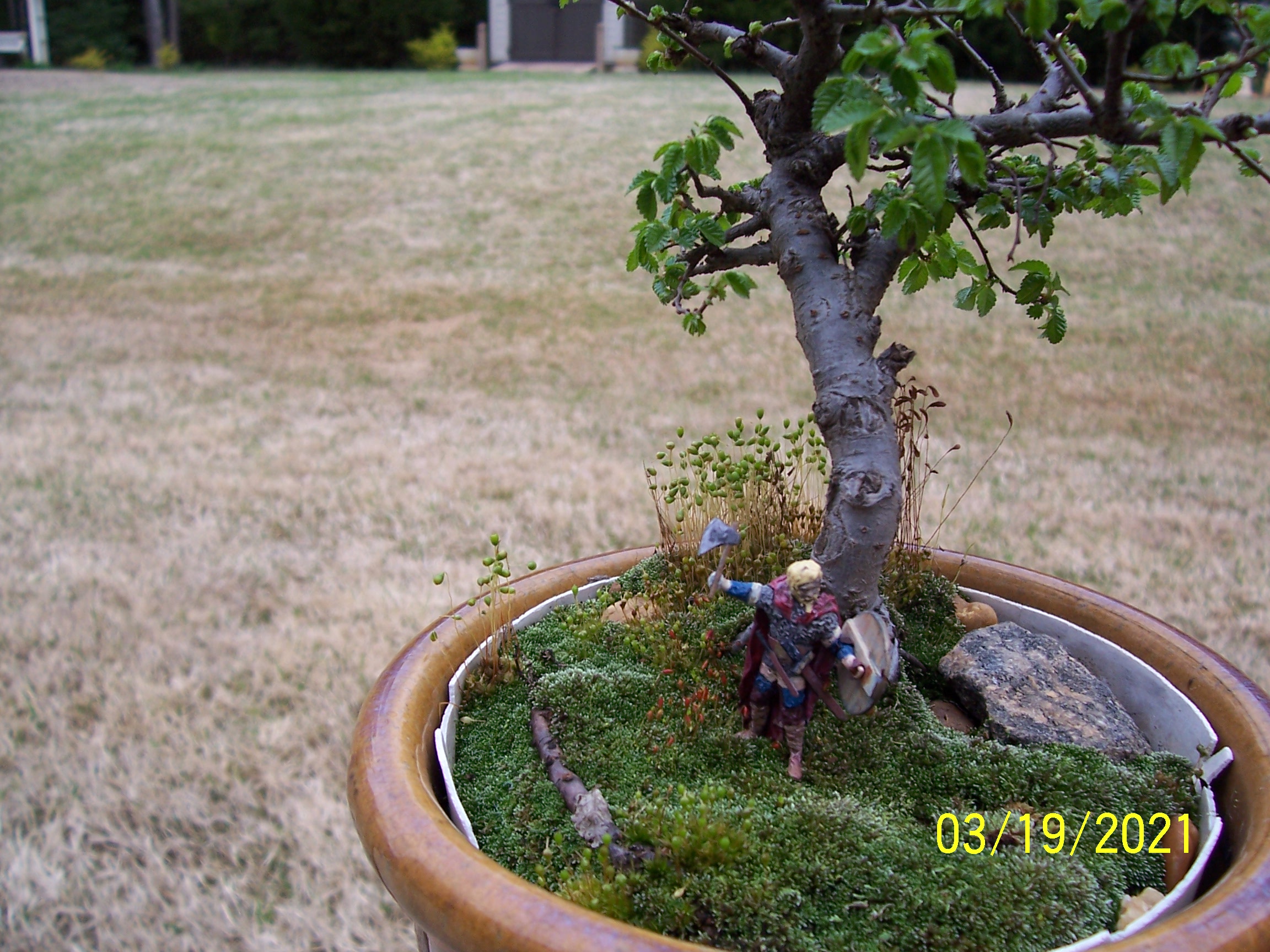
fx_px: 1247
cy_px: 476
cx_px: 635
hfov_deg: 54.0
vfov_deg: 41.8
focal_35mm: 34
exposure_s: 1/60
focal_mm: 5.6
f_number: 2.7
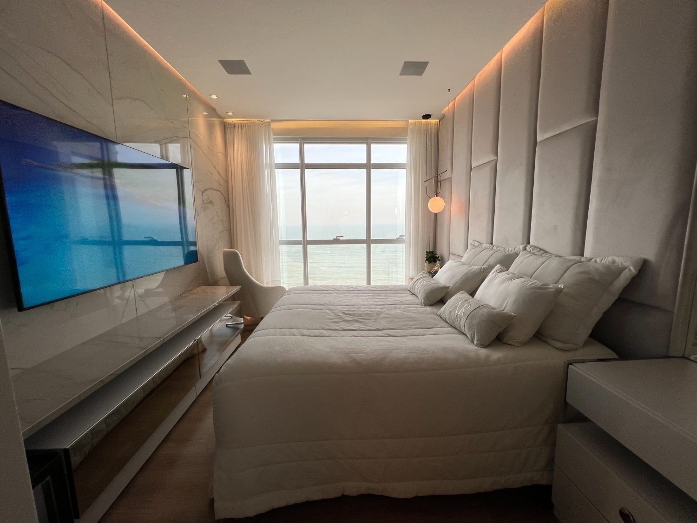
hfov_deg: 106.2
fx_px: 262
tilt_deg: -8.4
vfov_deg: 89.9
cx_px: 348
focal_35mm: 13
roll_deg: +0.5
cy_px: 262
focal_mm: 1.57
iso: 32
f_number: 1.8
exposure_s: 1/290
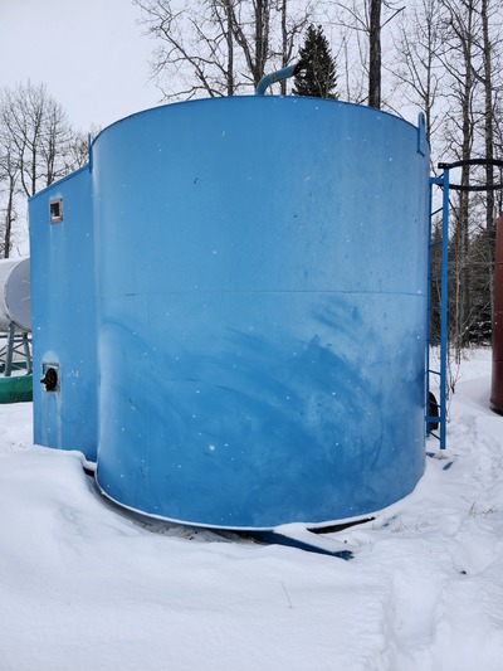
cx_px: 252
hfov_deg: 58.9
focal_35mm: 23
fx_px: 445
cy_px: 336
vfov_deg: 73.9
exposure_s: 1/854
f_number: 1.8
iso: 25
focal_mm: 5.54
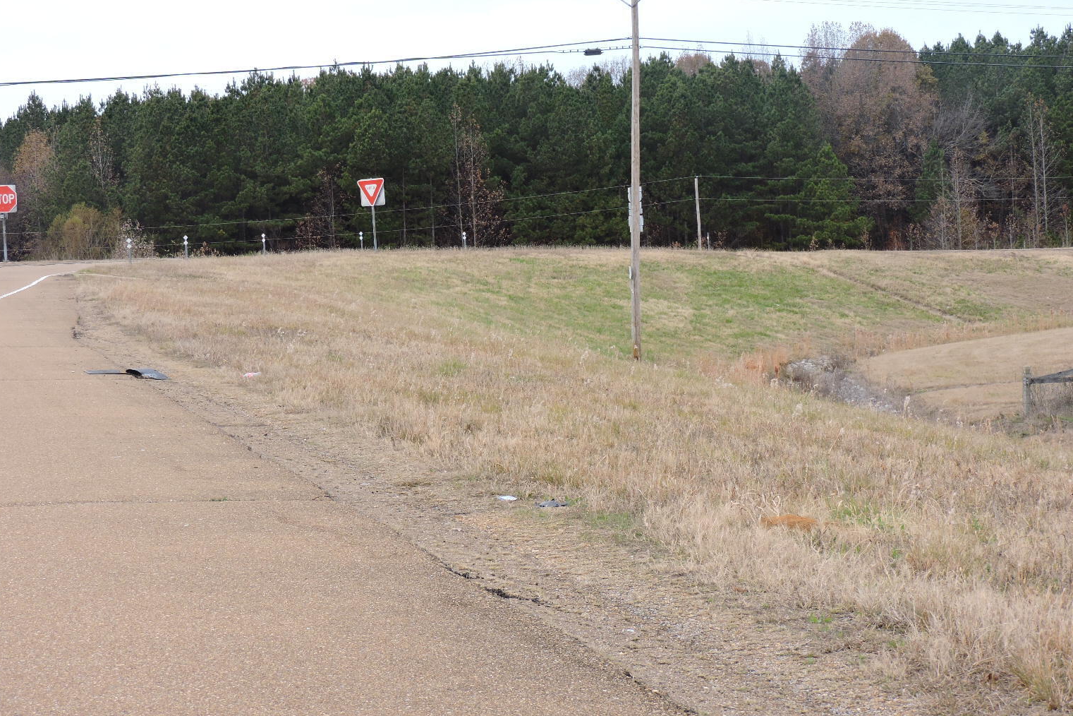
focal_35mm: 93
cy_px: 343
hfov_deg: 21.9
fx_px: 2772
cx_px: 509
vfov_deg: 14.7
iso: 100
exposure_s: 1/250
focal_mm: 15.2
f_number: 4
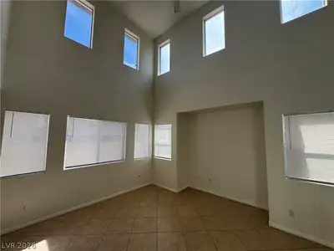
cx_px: 167
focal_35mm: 14
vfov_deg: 85.7
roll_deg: -0.5
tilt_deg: +4.2
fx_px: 135
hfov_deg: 102.1
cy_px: 126
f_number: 2.2
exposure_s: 1/451
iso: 40
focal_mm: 2.22
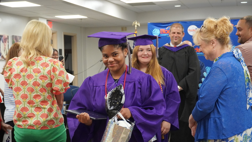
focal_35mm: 66
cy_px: 76
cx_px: 128
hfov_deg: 32.1
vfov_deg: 18.4
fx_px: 438
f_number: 5
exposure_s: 1/160
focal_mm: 41
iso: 4000
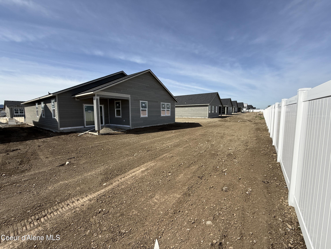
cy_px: 124
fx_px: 134
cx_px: 166
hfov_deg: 102.1
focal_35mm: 14
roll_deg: +0.3
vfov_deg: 85.7
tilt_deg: -4.8
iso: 50
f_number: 2.2
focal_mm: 2.22
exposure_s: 1/1848
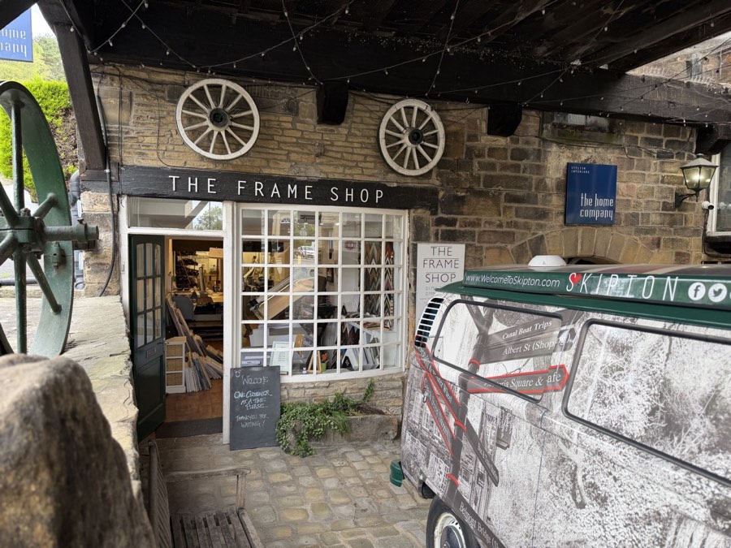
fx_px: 507
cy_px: 274
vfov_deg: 56.8
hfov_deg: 71.6
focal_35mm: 24
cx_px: 366
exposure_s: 1/121
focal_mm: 6.76
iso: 64
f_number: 1.78
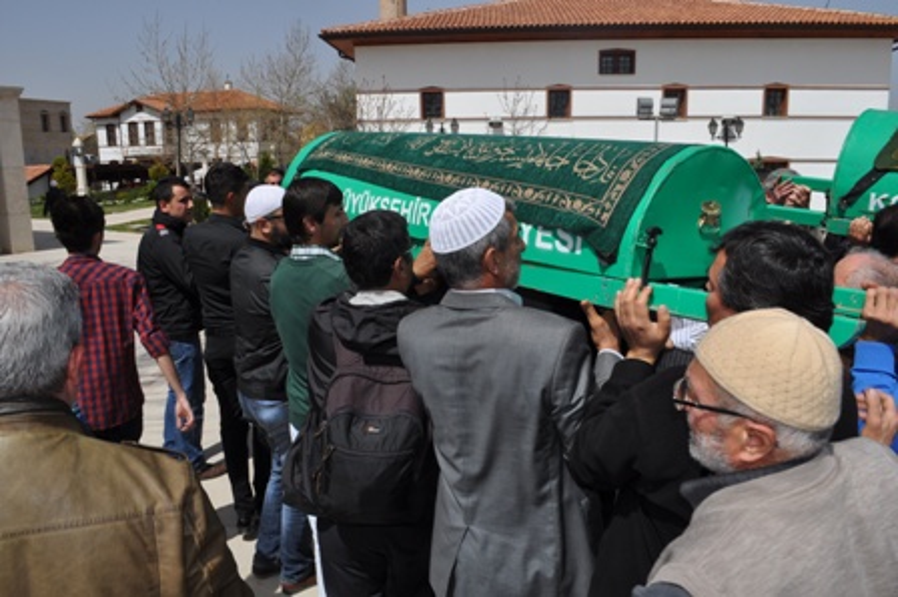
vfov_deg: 47.9
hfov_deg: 67.4
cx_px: 449
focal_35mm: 27
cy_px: 298
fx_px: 673
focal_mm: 18
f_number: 16
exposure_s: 1/200
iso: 200
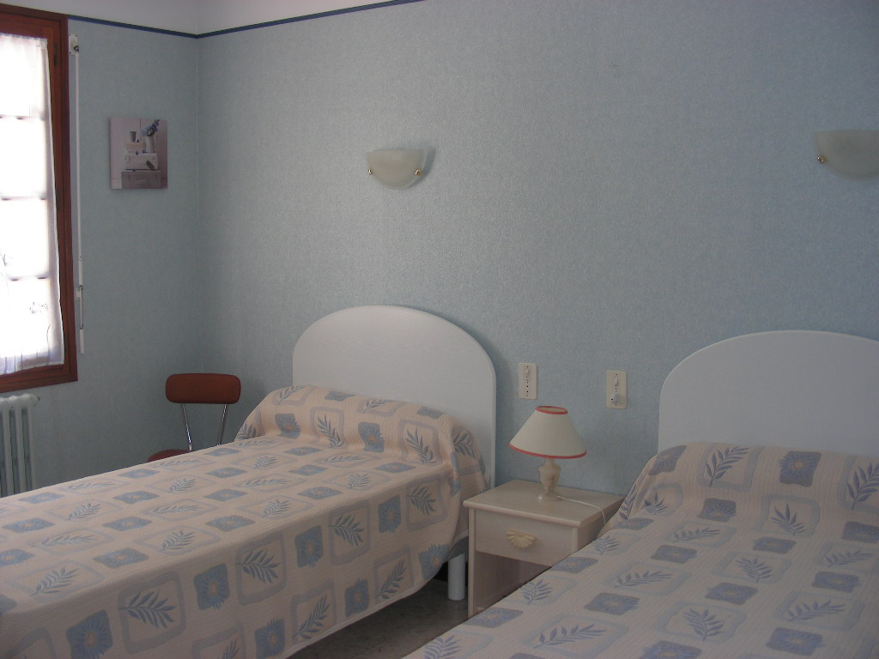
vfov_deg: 37.7
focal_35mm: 38
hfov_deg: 49.0
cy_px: 330
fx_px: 965
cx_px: 440
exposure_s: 1/30
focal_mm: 6.3
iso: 50
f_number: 3.5
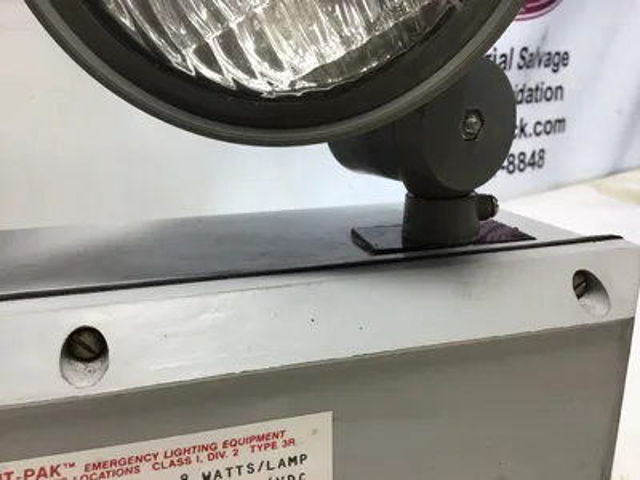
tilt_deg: -18.6
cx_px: 320
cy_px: 240
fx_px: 573
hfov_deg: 58.4
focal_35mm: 31
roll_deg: +1.1
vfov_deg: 45.4
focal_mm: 3.3
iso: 32
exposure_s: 1/120
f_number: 2.4
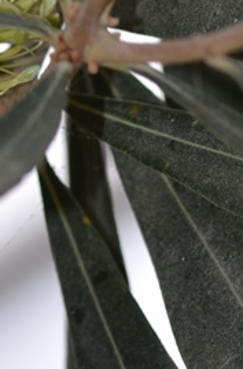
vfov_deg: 3.4
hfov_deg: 2.3
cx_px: -144
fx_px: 6144
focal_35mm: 603
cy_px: -259
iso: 200
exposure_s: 1/125
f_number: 5.6
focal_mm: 105
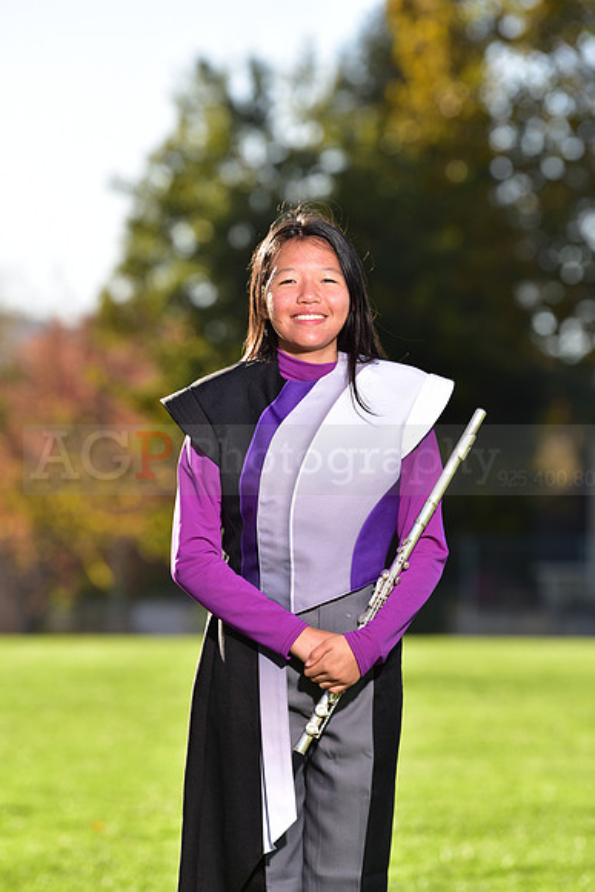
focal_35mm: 200
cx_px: 298
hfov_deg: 6.9
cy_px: 446
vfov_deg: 10.3
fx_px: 4955
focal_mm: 200
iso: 80
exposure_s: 1/250
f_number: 5
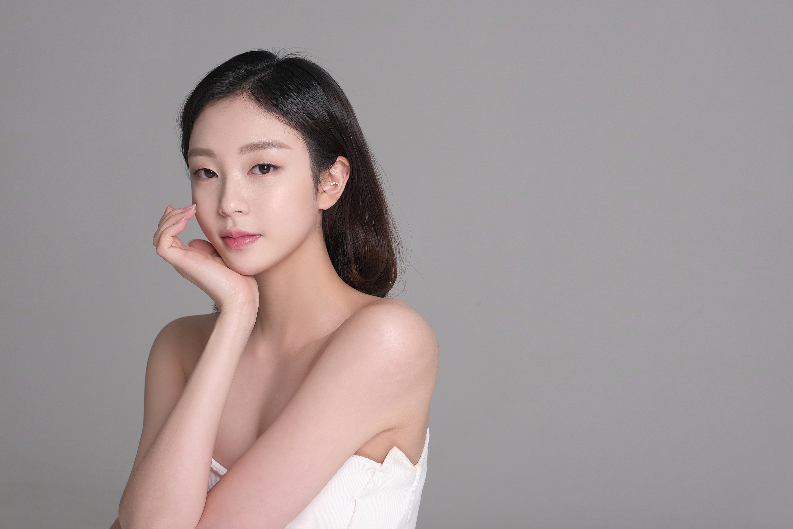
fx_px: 1498
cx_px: 396
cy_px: 264
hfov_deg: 29.7
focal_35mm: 68
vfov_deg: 20.0
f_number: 5.6
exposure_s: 1/125
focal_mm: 45.5
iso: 200
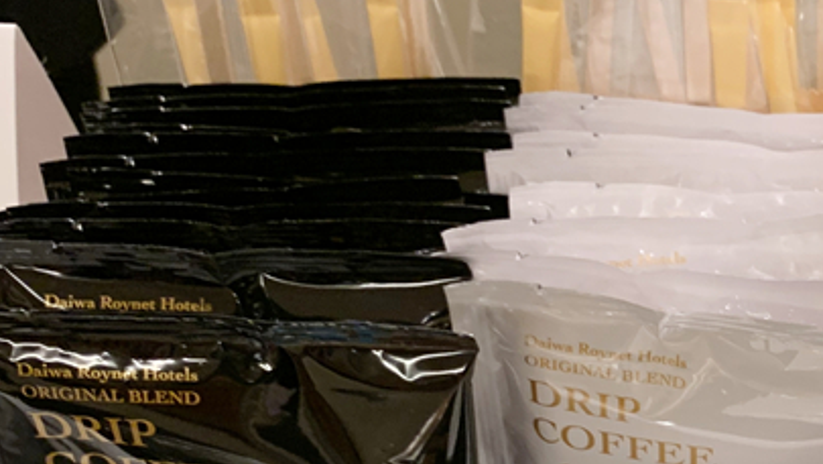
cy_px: 330
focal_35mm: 70
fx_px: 1528
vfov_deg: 17.2
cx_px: 884
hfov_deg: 27.8
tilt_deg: -27.7
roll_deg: -0.1
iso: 125
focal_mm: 4.25
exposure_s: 1/50
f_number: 1.8
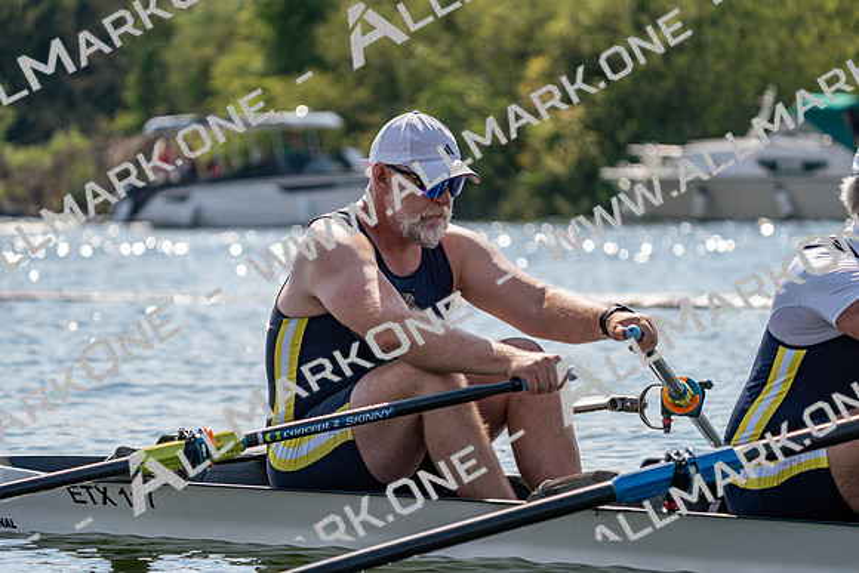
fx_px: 4773
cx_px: 430
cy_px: 286
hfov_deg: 10.3
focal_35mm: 200
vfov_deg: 6.9
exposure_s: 1/1600
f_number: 5.6
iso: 200
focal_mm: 200
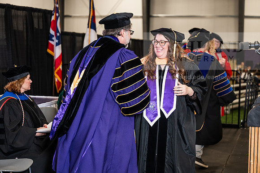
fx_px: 506
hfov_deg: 28.8
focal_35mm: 70
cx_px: 130
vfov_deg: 19.5
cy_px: 86
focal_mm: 70
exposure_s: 1/200
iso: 1250
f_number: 3.2
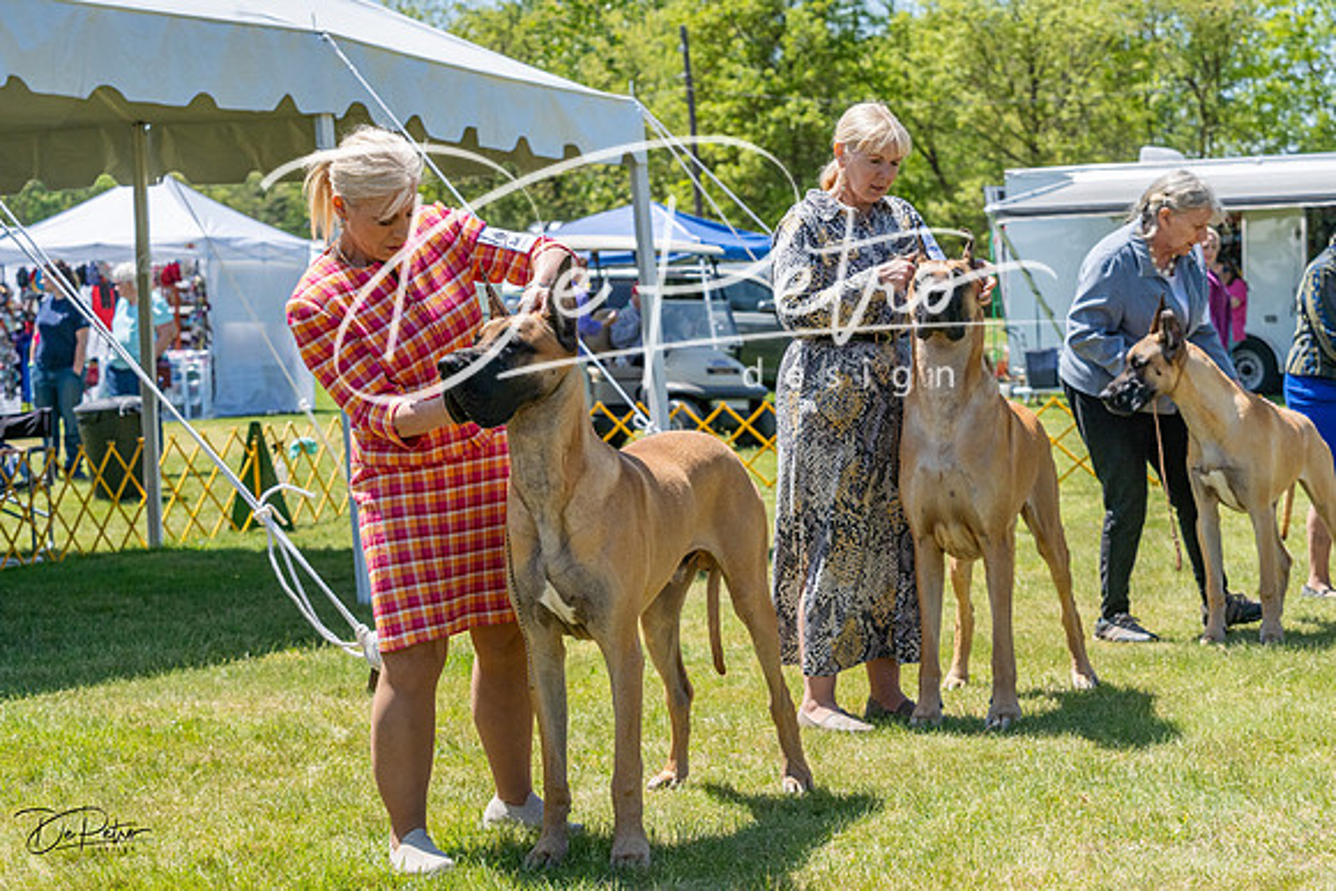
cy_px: 446
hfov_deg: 28.8
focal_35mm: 70
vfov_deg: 19.5
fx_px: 2598
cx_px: 668
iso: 1000
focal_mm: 70
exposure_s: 1/2500
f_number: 6.3
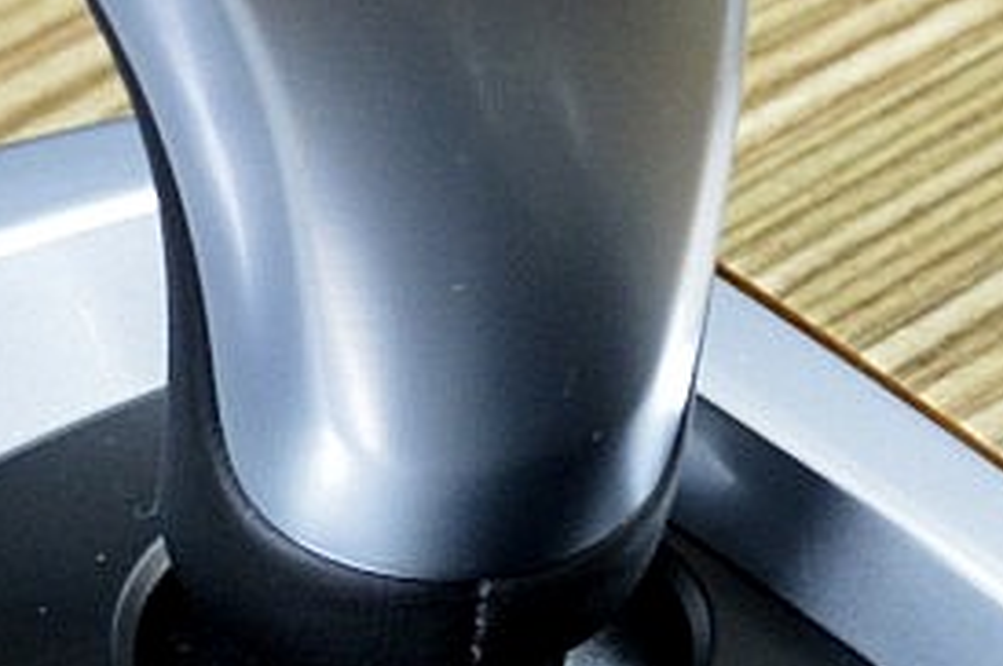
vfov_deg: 4.1
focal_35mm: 338
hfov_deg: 6.1
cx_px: 901
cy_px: 271
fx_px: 9406
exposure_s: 1/60
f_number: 4.8
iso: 800
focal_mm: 38
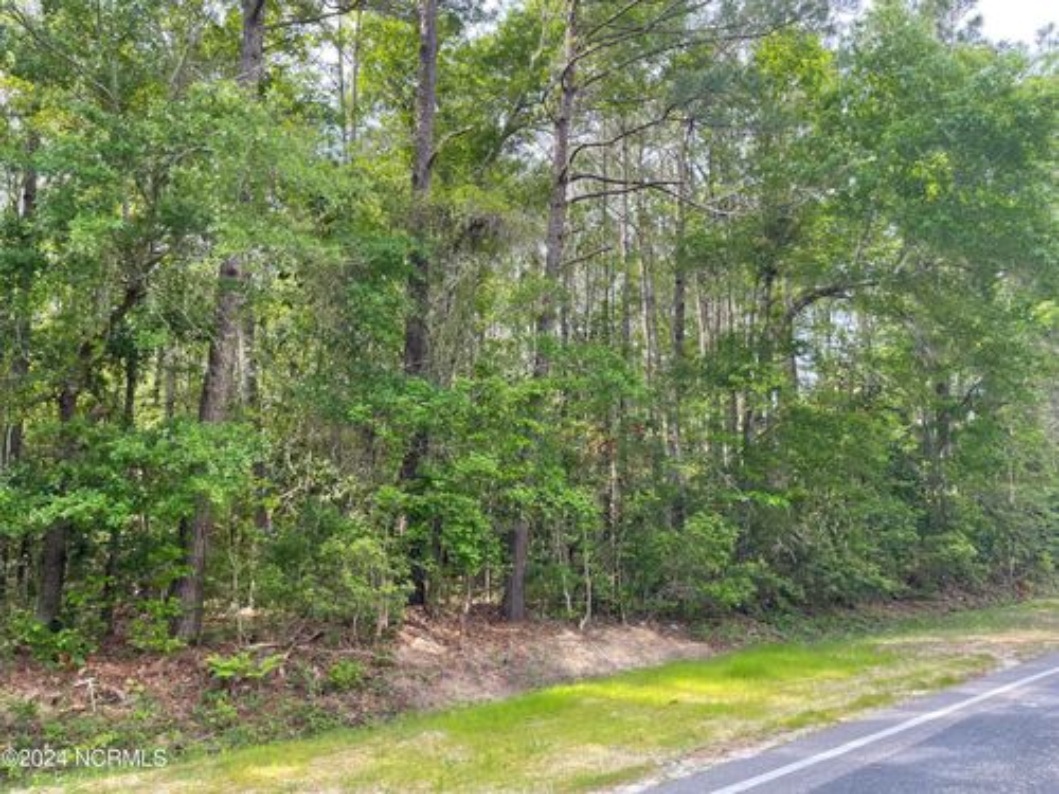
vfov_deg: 54.9
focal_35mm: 25
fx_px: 765
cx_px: 530
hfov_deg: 69.4
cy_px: 397
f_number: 1.6
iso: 32
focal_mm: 5.1
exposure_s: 1/476
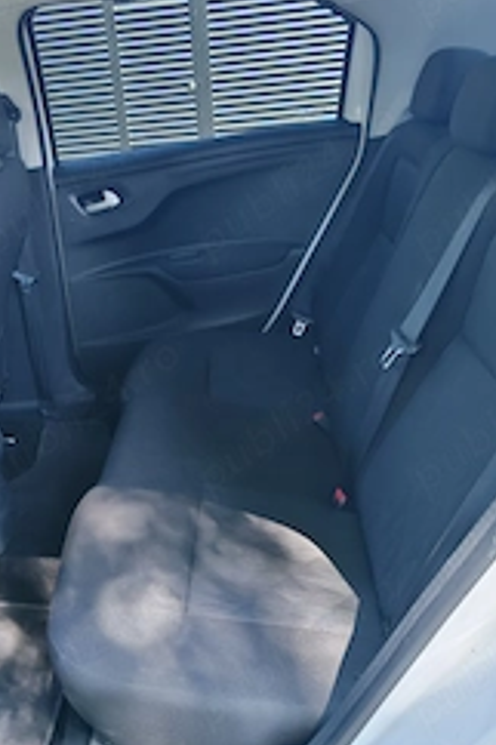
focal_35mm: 31
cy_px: 468
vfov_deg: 59.5
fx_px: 642
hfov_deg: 42.0
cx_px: 188
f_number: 2
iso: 64
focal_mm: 1.82
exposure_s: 1/50
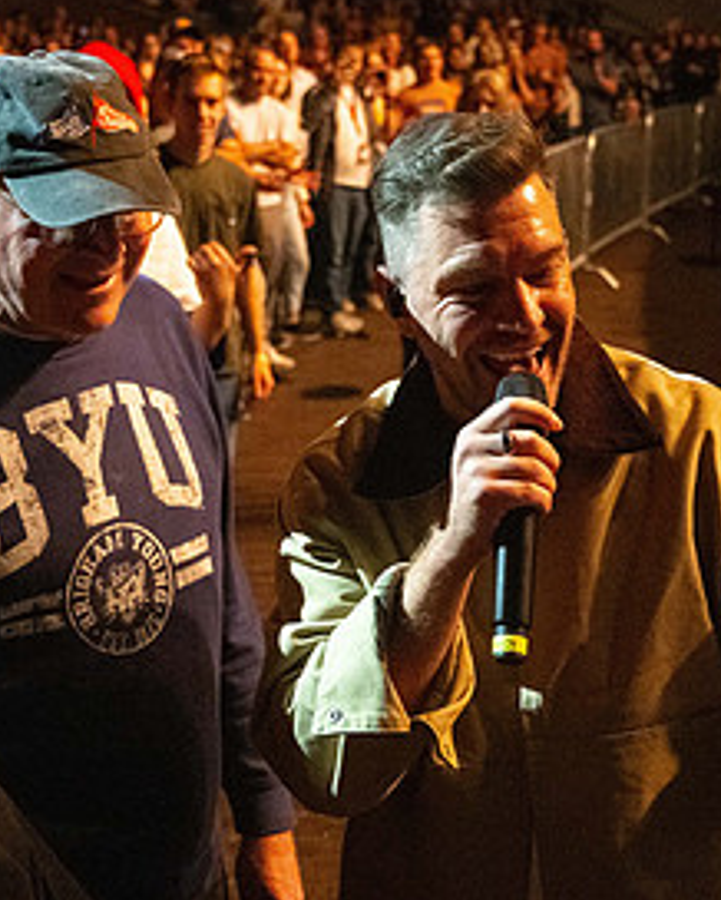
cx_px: 331
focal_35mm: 62
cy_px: 382
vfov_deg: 30.4
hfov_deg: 24.6
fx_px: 1652
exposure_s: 1/125
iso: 6400
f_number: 4
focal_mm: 31
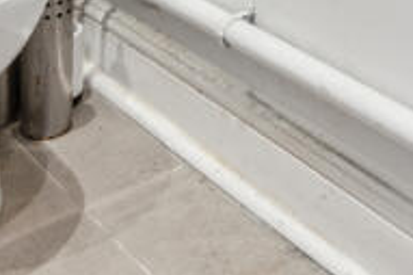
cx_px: 396
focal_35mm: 86
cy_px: -441
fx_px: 986
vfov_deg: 11.9
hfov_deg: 22.9
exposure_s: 1/6
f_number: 11
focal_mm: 16
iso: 400
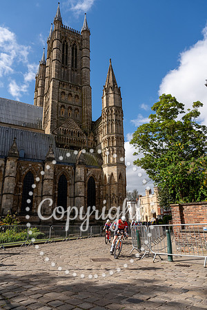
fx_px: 207
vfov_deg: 73.7
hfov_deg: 53.1
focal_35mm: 24
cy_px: 155
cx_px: 104
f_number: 5.6
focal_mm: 24
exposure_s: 1/1000
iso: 250
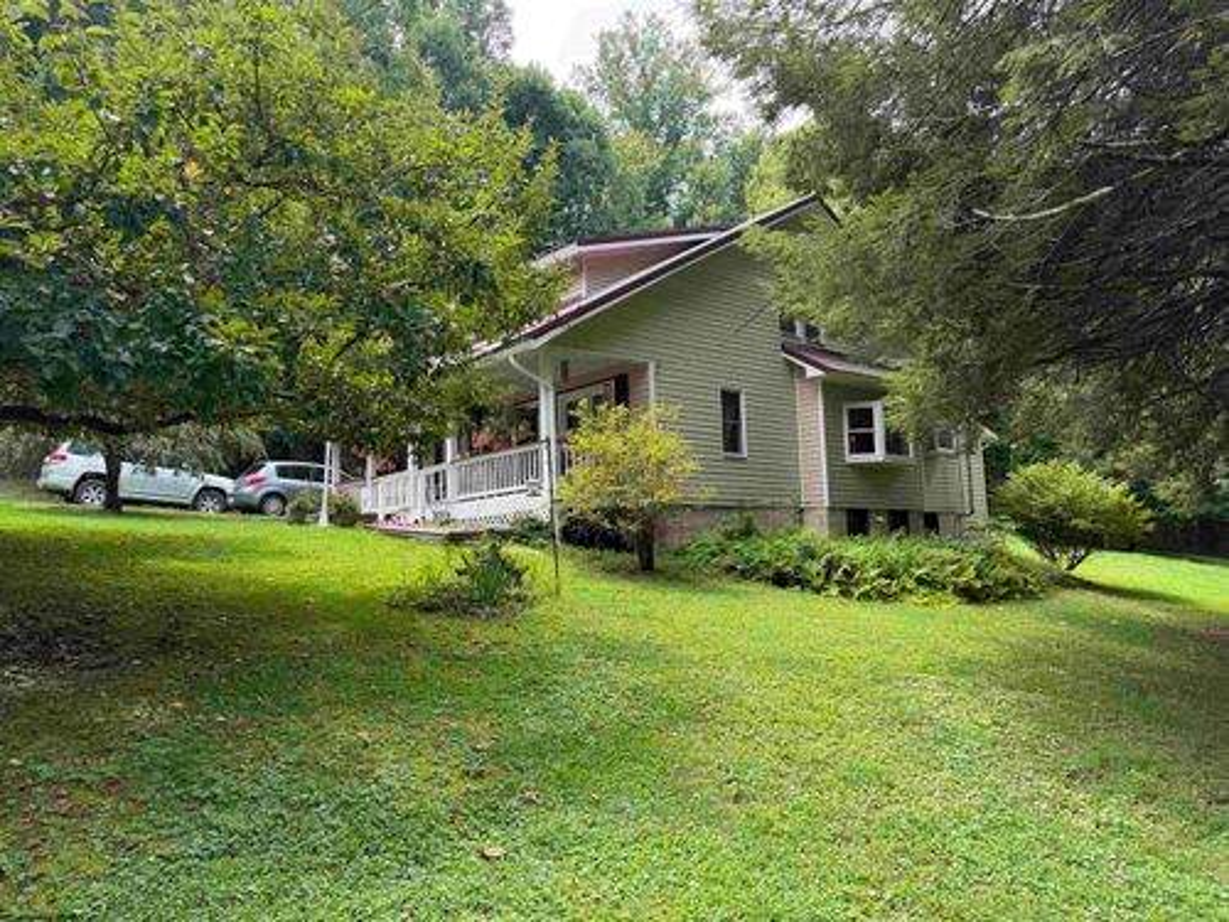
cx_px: 614
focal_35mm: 24
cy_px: 461
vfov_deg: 56.8
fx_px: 852
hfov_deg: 71.6
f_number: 1.78
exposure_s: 1/632
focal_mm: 6.76
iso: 100
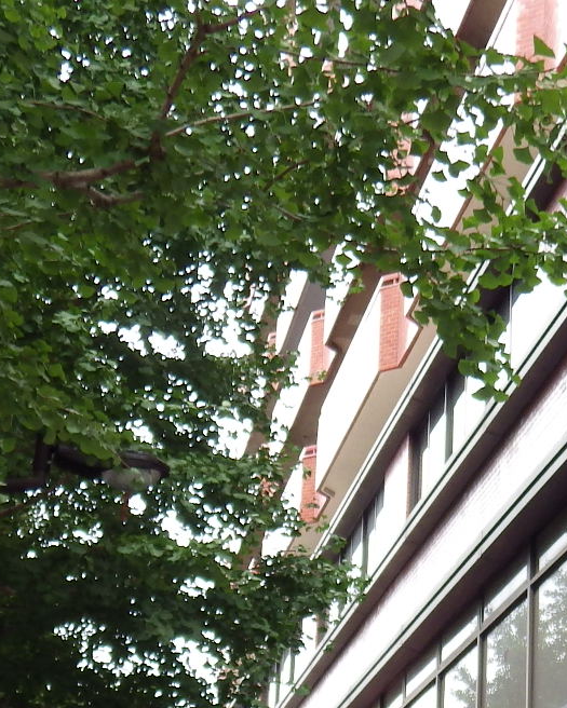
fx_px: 1405
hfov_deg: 22.3
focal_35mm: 67
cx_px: 501
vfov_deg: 26.4
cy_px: 751
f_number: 3.1
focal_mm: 4
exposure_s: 1/125
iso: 100
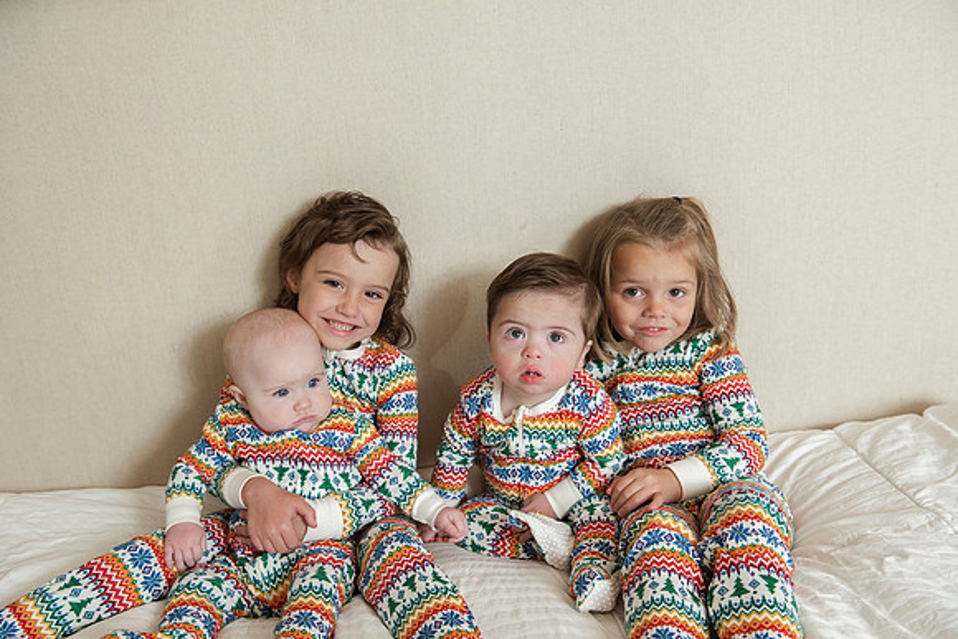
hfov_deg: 55.8
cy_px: 320
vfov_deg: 38.9
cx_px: 479
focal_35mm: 34
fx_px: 905
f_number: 5
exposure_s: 1/160
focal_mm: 34
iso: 400
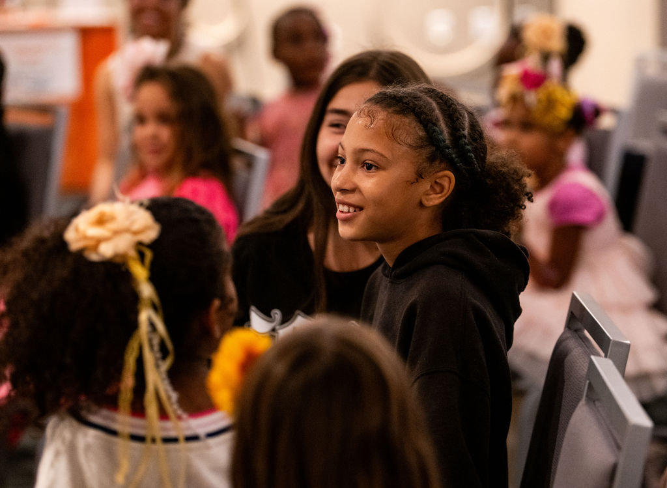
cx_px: 389
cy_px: 229
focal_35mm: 141
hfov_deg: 14.1
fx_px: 2699
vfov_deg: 10.3
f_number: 2.8
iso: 2500
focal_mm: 125
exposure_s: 1/100
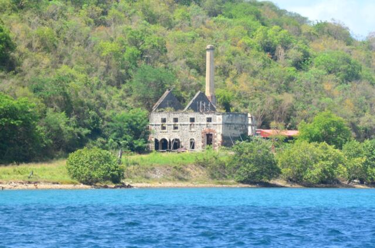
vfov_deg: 6.1
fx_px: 2339
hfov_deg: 9.2
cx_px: 188
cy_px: 124
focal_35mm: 225
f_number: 22
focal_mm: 150
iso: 100
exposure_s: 1/20
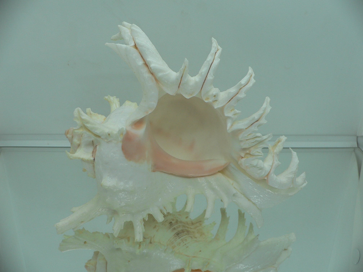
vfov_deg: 40.7
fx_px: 367
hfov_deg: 52.6
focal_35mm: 35
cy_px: 136
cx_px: 182
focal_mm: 4.6
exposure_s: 1/80
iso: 80
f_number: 2.8
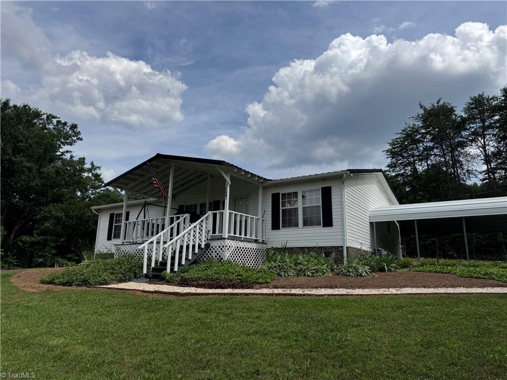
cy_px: 190
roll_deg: -1.7
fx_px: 352
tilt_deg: +12.3
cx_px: 254
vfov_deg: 56.8
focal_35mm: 24
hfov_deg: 71.6
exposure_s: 1/7937
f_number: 1.78
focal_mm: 6.76
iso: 80
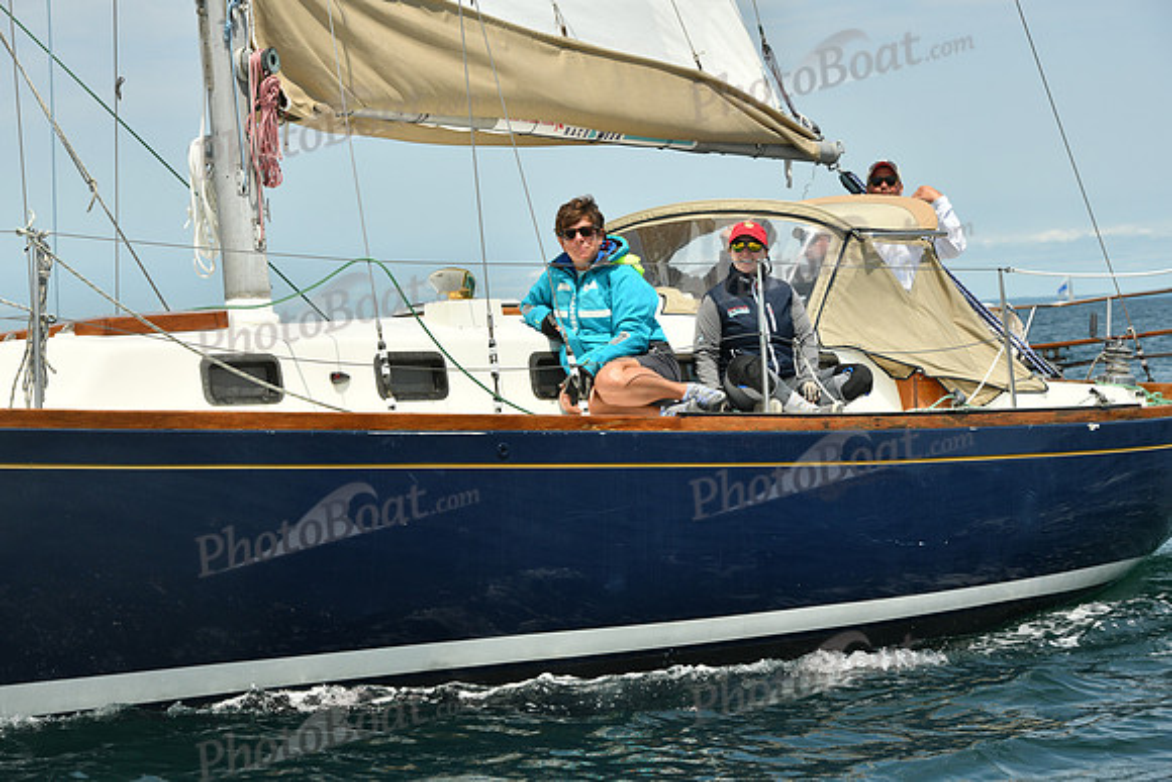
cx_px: 586
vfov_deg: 11.4
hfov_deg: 17.1
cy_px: 391
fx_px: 3907
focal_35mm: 120
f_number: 9
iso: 320
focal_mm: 120
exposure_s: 1/1000
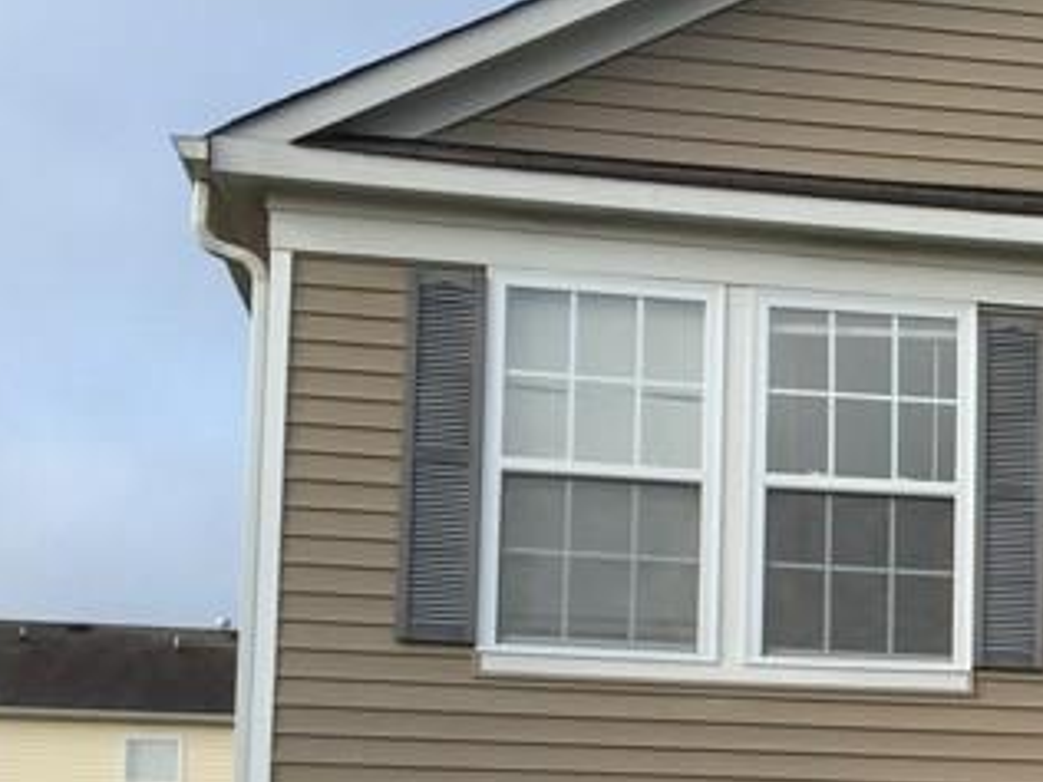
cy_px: 891
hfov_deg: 19.1
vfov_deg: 15.3
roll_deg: +0.0
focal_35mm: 94
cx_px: 1393
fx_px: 2832
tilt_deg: +6.2
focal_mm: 4.15
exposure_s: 1/1041
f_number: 2.2
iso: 32
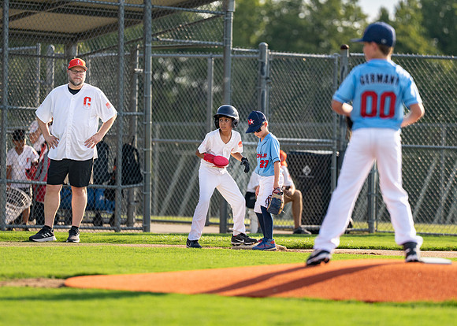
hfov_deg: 6.6
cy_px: 155
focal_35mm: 304
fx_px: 3947
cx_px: 215
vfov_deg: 4.7
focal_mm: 200
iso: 400
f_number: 2.8
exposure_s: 1/4000
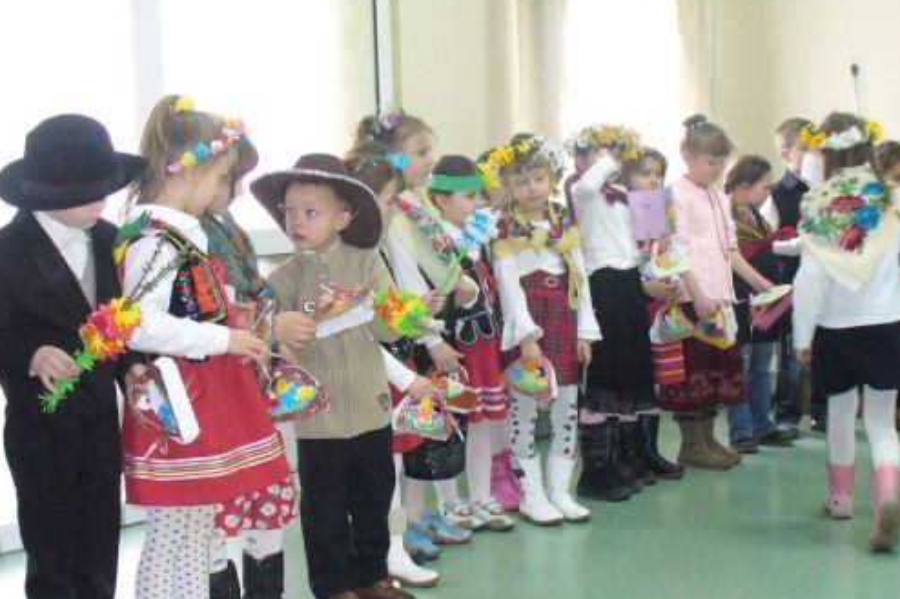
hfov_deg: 33.4
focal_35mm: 60
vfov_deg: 22.6
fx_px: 1499
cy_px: 289
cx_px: 450
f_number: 2.9
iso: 250
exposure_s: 1/30
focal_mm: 7
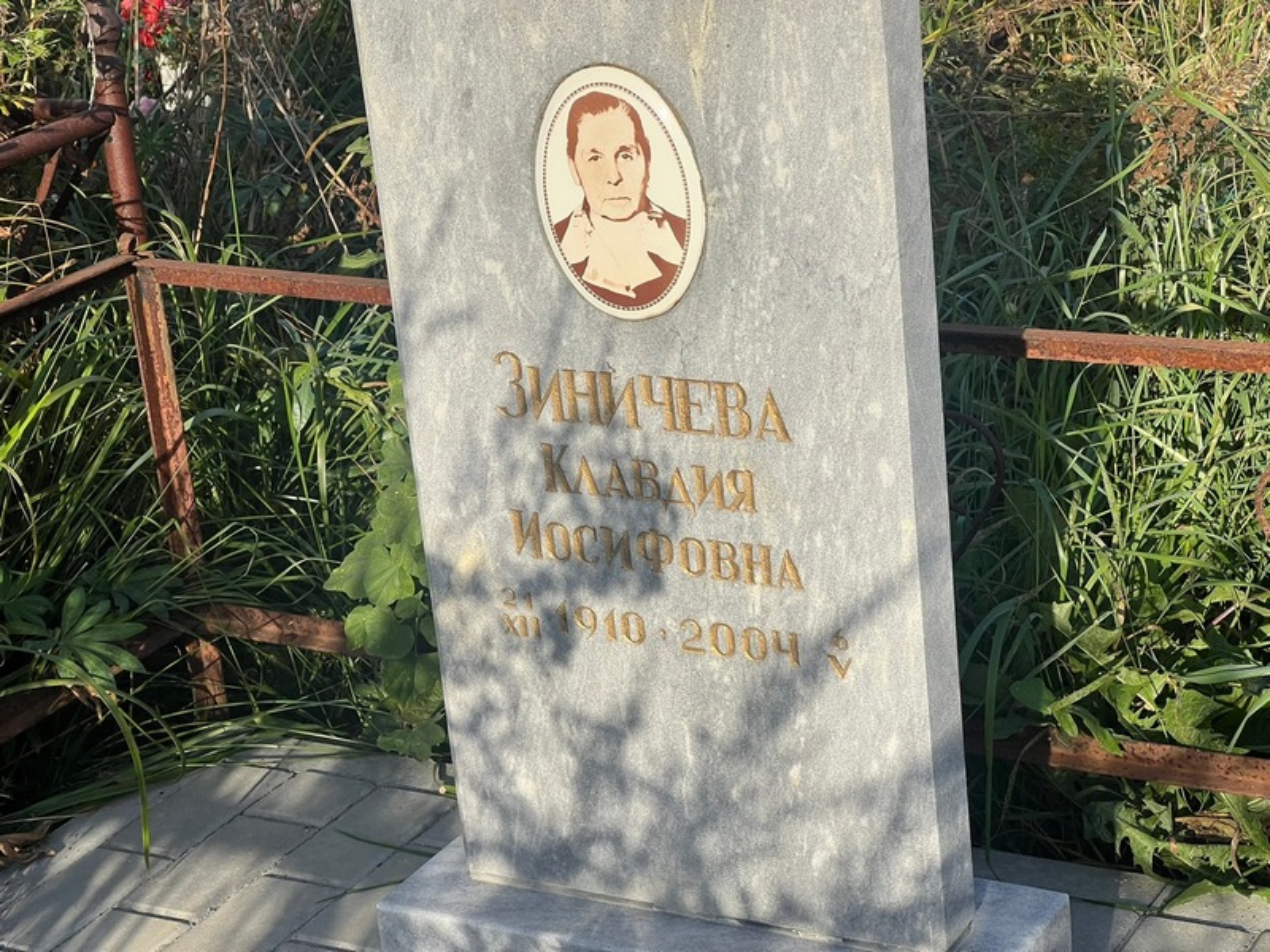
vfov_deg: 19.1
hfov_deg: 25.3
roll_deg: +5.7
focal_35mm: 77
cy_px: 476
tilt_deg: -19.4
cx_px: 635
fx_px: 2825
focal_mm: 9
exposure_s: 1/669
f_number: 2.8
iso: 32
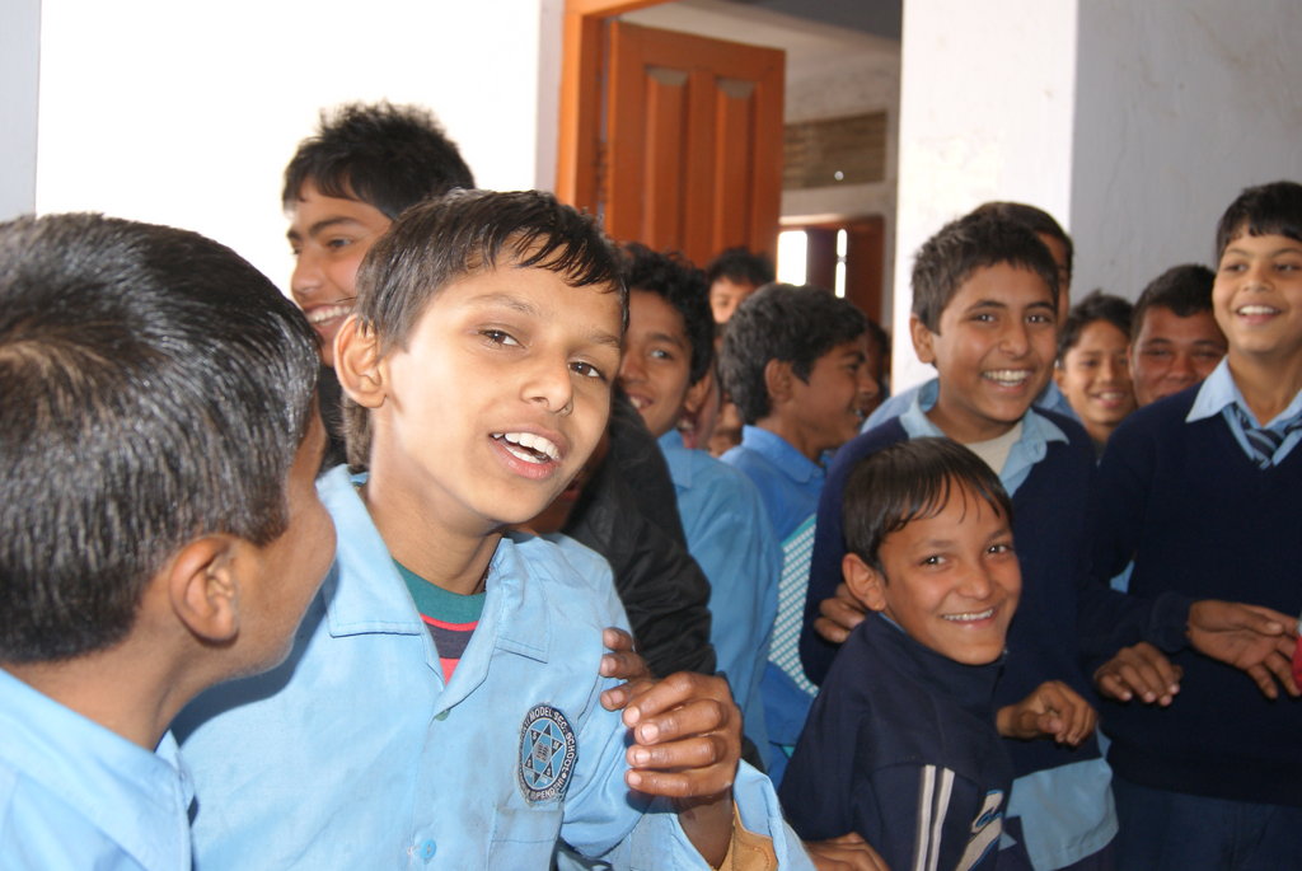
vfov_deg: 32.0
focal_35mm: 42
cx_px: 651
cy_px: 436
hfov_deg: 46.4
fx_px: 1520
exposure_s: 1/60
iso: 400
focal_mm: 28
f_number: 5.6
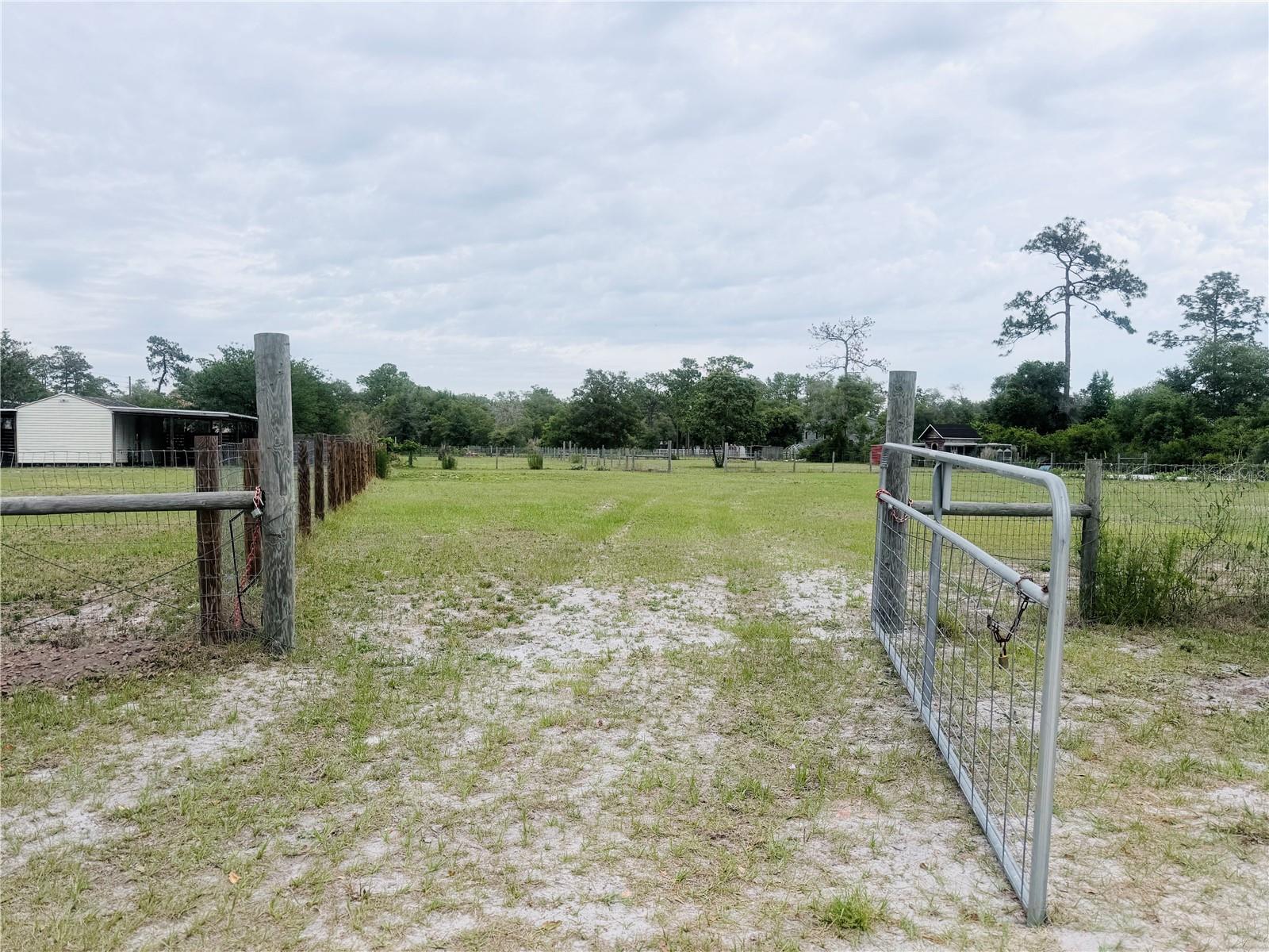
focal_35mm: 24
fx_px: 880
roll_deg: -0.2
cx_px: 634
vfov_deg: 56.8
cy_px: 476
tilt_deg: -2.6
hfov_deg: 71.6
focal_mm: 6.76
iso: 80
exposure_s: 1/3584
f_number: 1.78
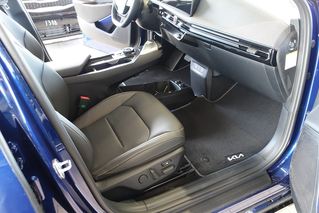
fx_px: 257
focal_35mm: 29
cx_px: 160
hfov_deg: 63.7
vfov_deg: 45.0
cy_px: 106
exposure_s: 1/25
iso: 800
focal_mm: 10.81
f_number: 2.5
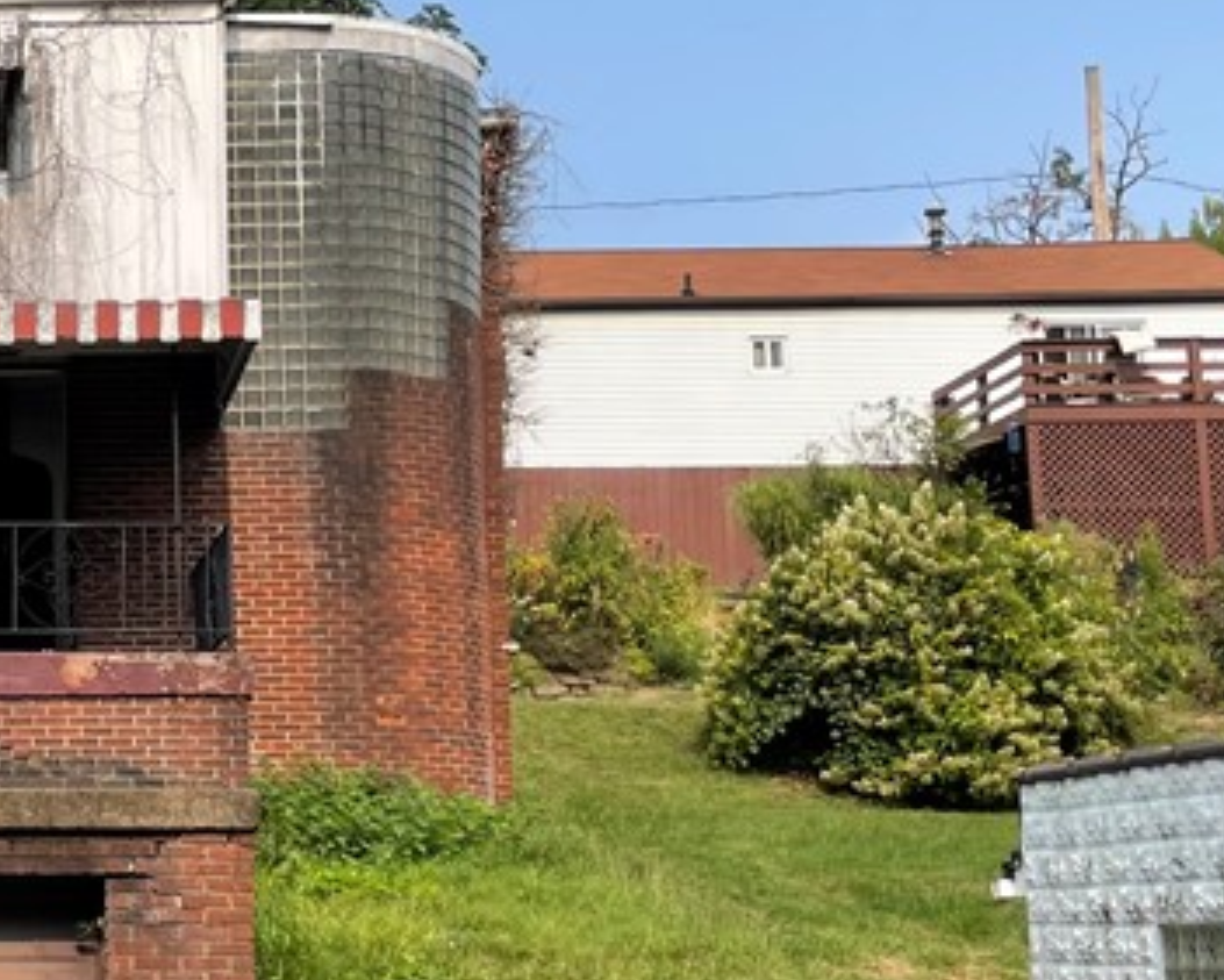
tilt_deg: +7.5
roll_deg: -0.1
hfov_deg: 23.8
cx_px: -178
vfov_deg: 20.7
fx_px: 2681
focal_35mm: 74
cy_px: 575
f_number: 1.6
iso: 32
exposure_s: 1/2257
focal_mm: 4.2
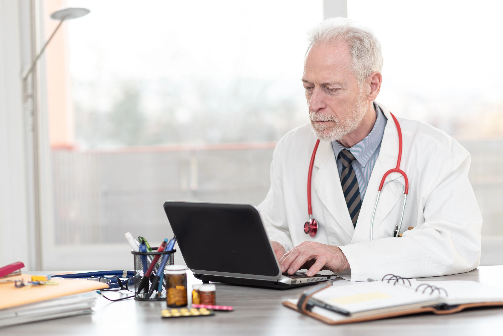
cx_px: 252
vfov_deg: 16.1
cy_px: 168
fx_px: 1188
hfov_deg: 23.9
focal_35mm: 85
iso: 160
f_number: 2.5
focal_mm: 85
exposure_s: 1/200
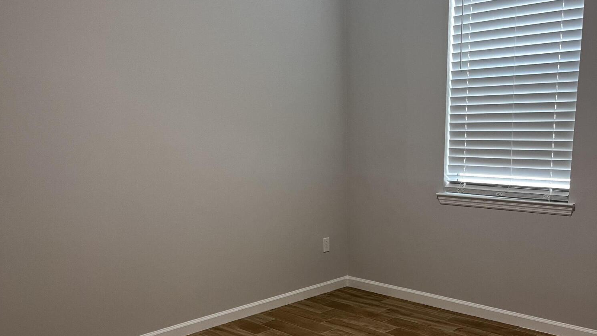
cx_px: 297
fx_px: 602
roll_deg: +2.7
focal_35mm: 38
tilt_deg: -13.7
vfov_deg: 30.6
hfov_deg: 52.8
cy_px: 257
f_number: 1.6
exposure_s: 1/60
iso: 100
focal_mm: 5.1
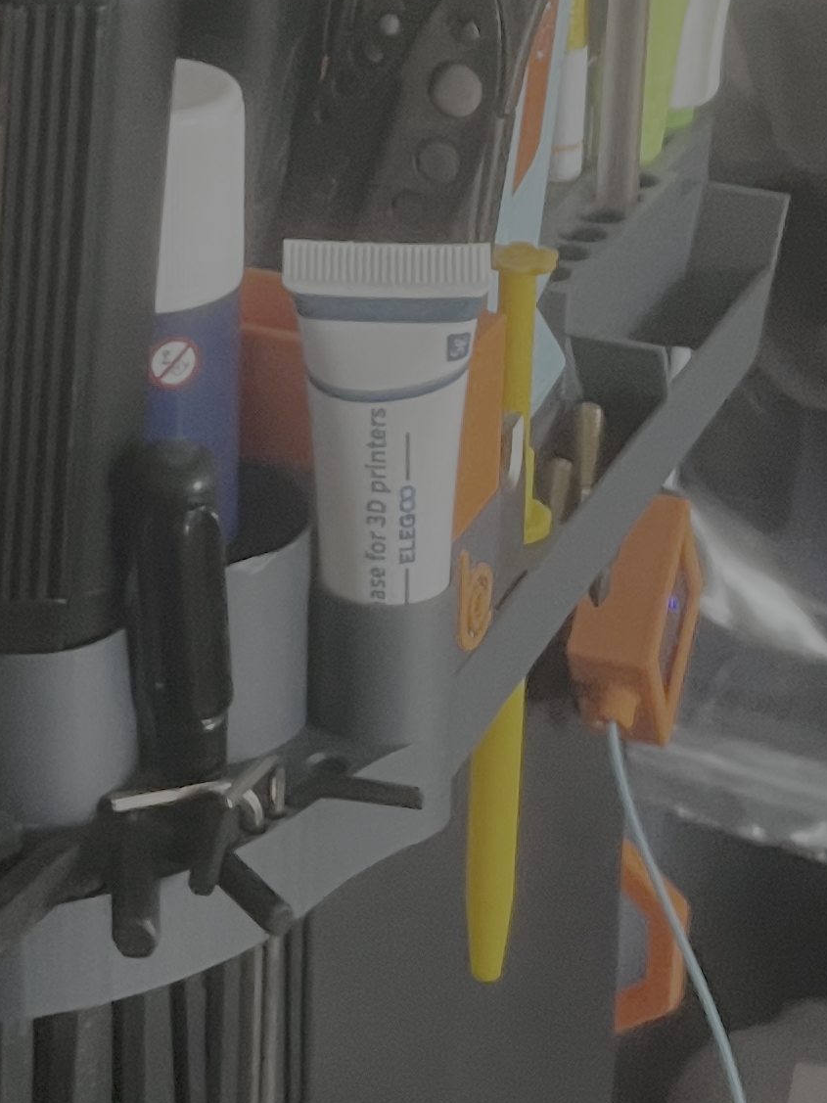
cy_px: 207
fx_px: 2963
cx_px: -107
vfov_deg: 20.8
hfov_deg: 15.4
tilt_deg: -17.8
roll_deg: +1.1
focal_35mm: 93
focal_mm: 5.1
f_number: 1.6
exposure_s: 1/30
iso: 640
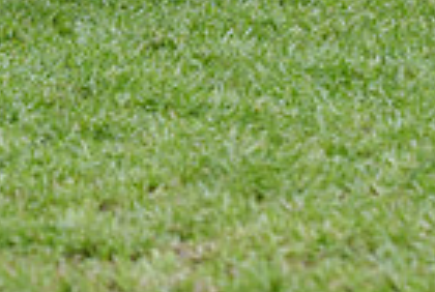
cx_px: 12
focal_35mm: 434
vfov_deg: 3.2
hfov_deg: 4.7
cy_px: -182
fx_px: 5255
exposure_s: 1/1000
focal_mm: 70
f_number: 3.5
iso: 800
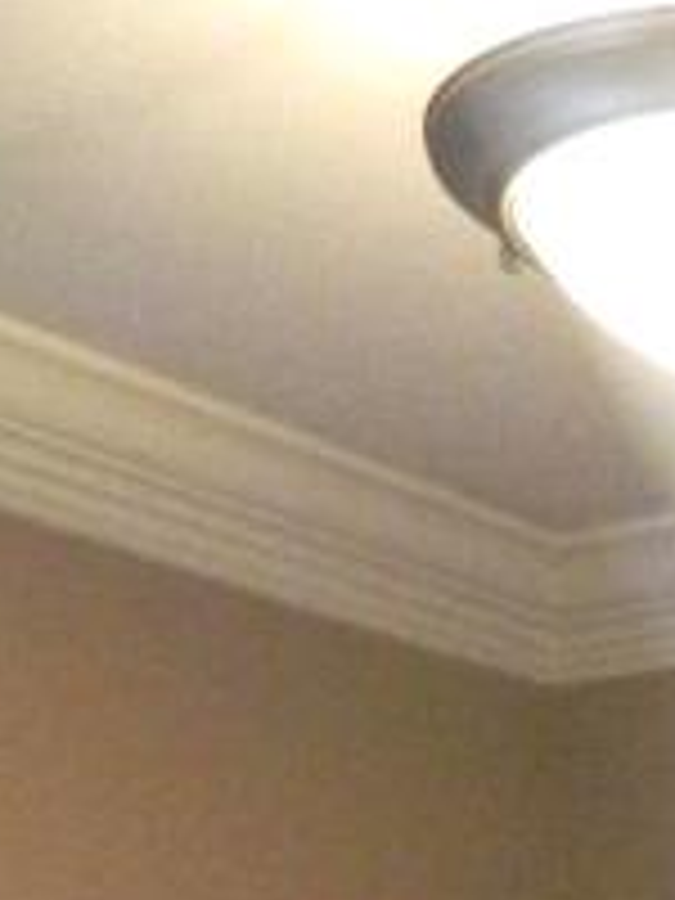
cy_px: 2416
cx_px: 1242
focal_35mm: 135
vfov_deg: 11.2
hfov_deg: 10.3
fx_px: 3510
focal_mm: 4.5
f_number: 3.1
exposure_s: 1/30
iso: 400
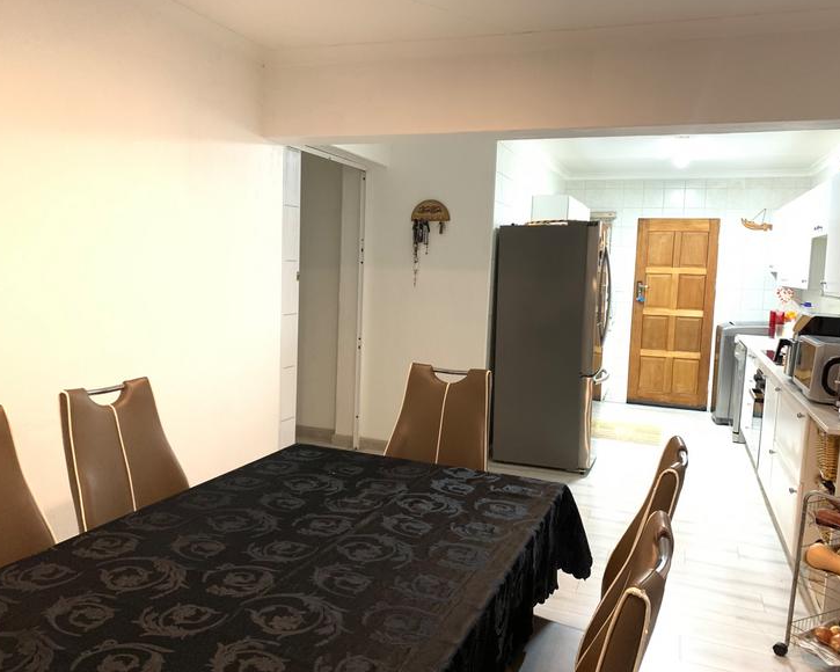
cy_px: 334
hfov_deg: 62.2
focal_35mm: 28
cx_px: 411
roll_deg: -1.7
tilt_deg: -5.0
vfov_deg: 51.5
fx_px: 696
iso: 320
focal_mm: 4.25
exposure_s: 1/50
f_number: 1.8
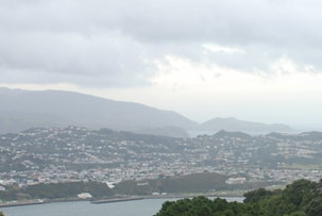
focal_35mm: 119
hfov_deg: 17.0
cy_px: 149
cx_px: 279
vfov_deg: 11.5
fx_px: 1066
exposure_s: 1/60
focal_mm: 20
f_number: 4
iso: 200
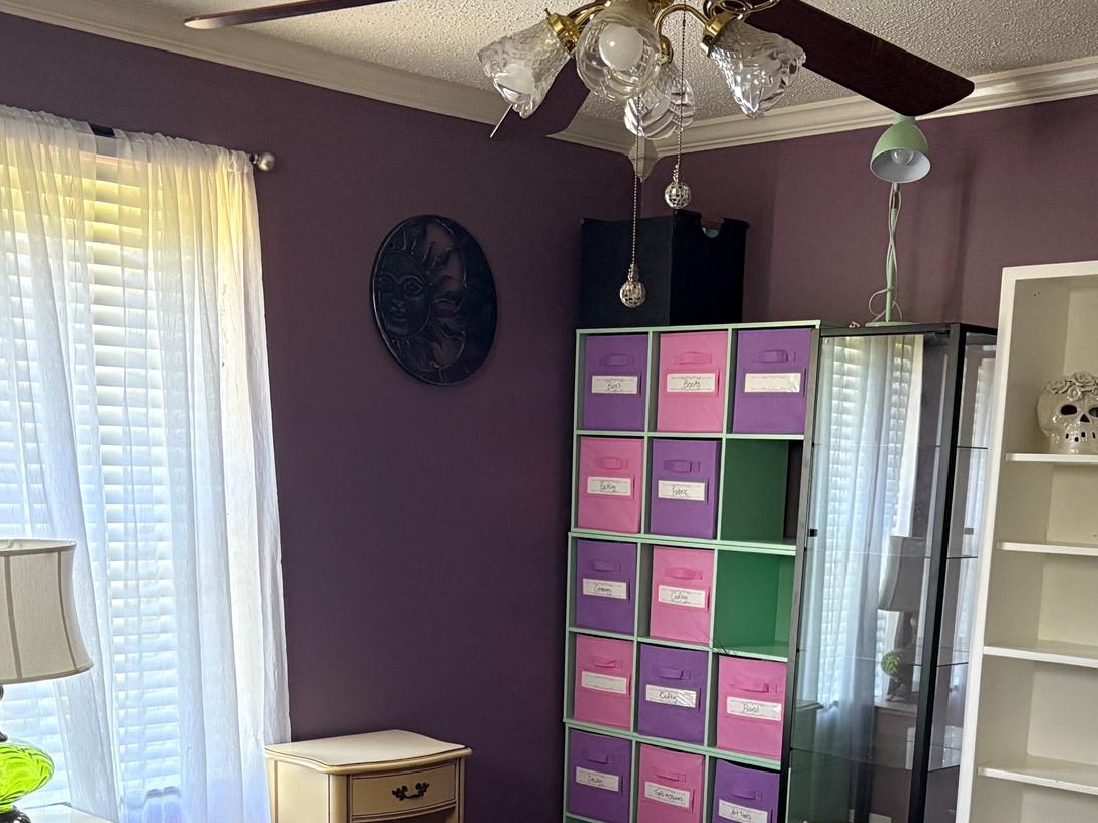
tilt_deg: -10.9
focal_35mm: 49
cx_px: 597
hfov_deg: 38.9
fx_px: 1554
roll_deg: -1.3
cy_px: 758
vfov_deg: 28.4
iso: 400
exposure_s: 1/60
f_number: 1.6
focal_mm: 5.96
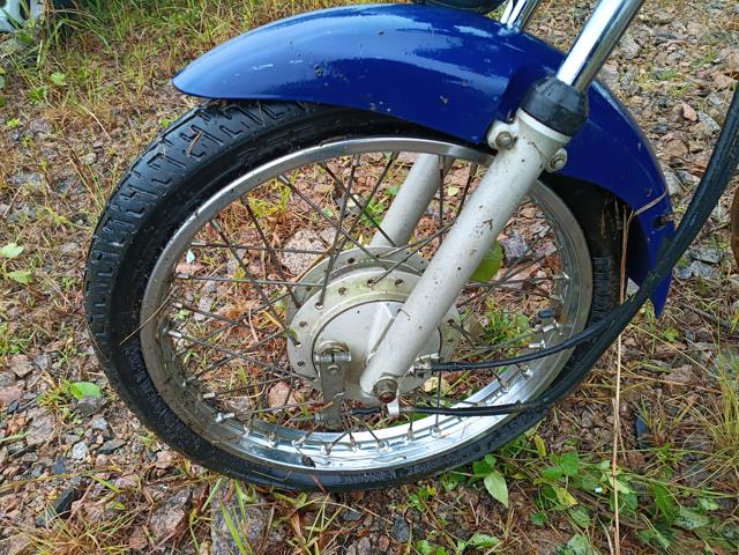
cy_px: 278
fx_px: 555
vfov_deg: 53.1
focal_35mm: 26
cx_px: 370
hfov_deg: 67.3
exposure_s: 1/177
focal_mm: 4.81
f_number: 1.8
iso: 142
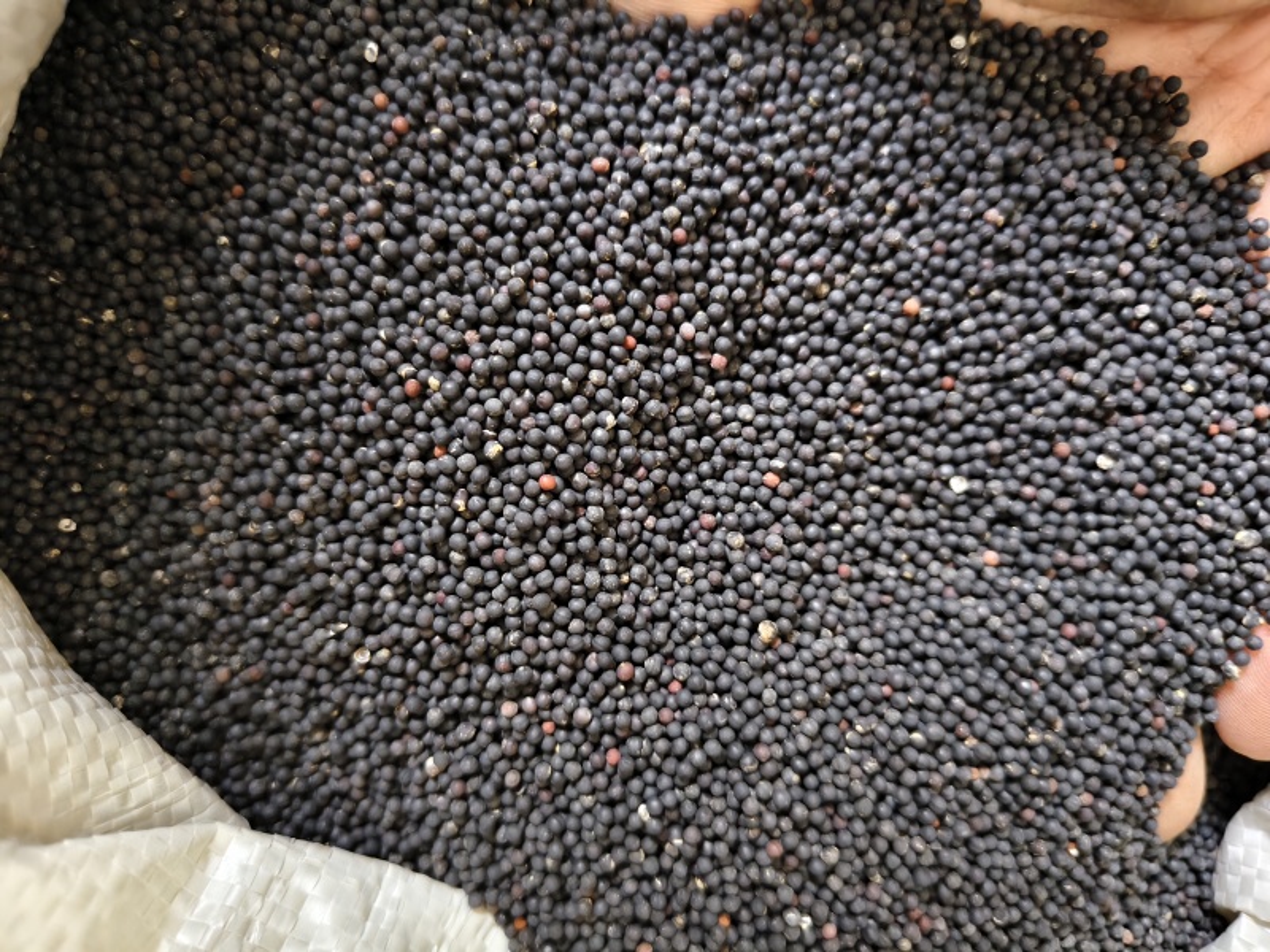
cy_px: 476
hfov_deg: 73.9
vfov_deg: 58.9
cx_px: 635
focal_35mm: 23
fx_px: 844
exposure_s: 1/50
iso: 415
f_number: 1.88
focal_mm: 5.56
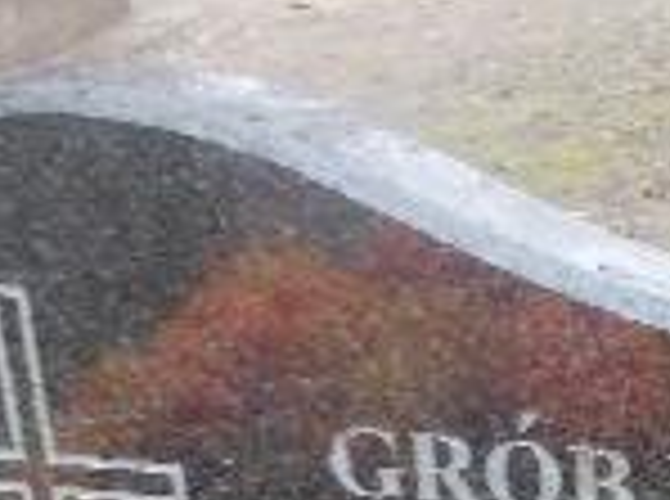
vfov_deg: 12.0
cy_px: 919
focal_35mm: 112
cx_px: 706
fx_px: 2163
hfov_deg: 17.1
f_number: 3.2
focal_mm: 4.6
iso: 180
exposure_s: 1/25
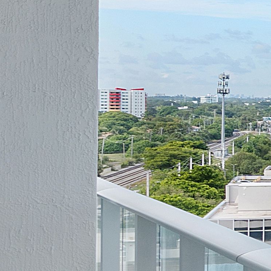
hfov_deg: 8.1
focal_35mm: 129
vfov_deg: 13.5
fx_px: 1143
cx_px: 1085
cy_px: 135
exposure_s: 1/100
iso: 100
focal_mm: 16
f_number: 10
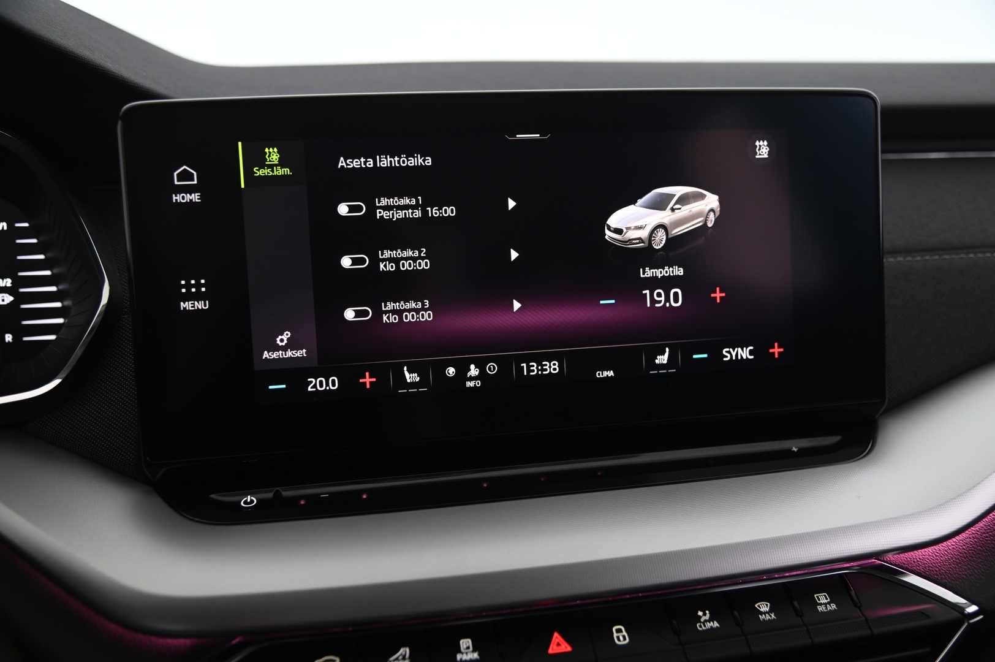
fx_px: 967
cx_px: 498
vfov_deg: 37.8
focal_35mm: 35
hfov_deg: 54.5
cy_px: 331
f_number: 4
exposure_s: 1/15
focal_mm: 35
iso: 1000
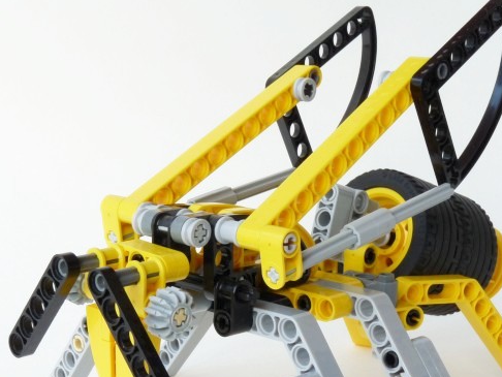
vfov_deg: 18.6
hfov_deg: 24.7
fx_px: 1146
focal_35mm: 79
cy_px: 271
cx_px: 280
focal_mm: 8.5
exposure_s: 1/40
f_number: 8
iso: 100
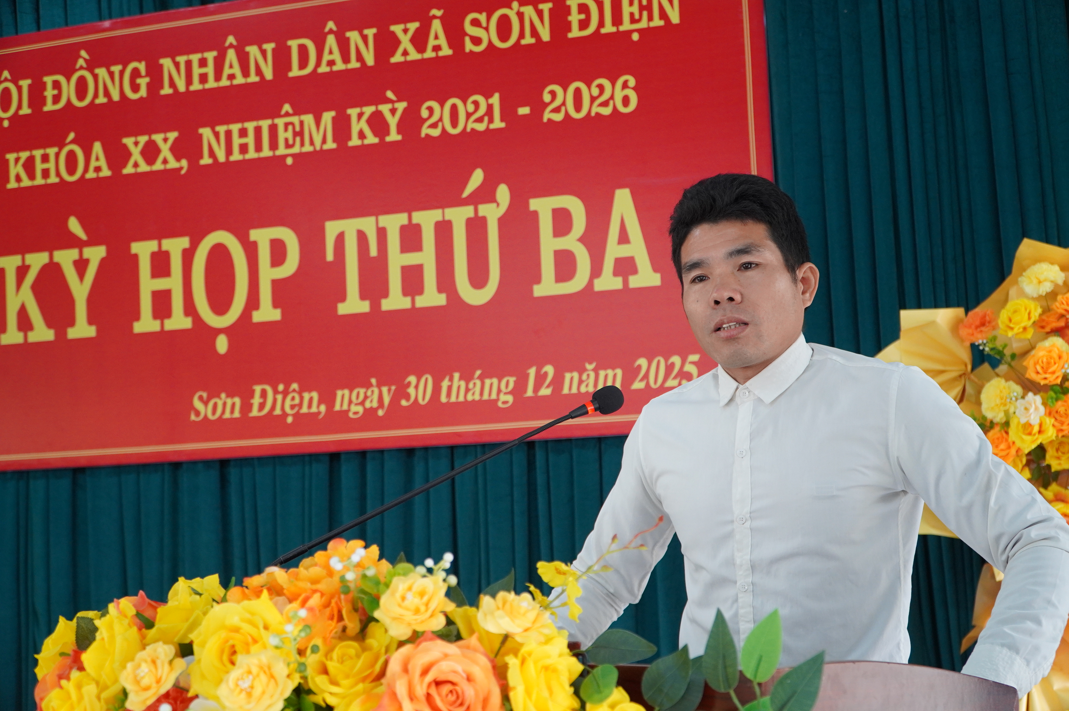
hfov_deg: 46.4
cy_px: 356
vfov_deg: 31.8
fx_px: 1246
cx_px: 534
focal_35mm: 42
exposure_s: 1/160
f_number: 4
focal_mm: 28
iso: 1250
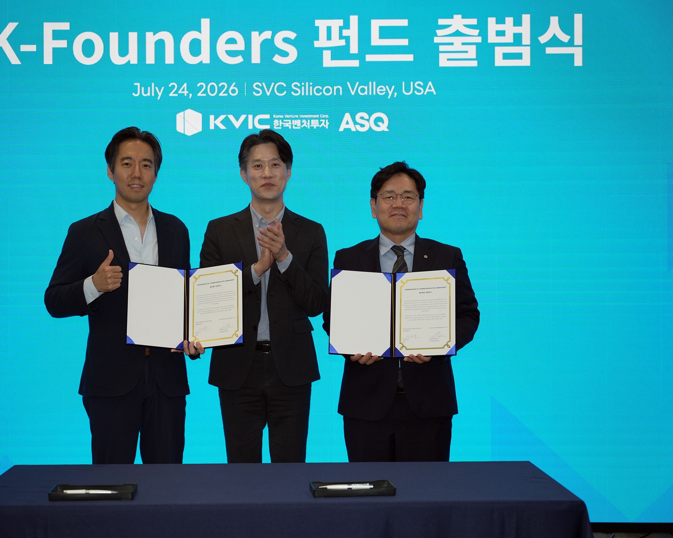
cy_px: 269
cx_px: 292
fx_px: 996
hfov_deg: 37.3
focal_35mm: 50
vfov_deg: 30.2
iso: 400
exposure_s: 1/160
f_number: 3.2
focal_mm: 44
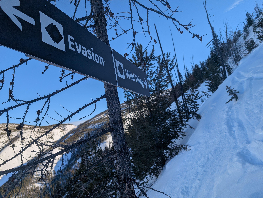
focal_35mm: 24
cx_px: 132
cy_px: 99
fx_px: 183
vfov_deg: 56.9
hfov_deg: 71.5
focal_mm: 6.9
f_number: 1.68
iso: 19
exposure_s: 1/1368
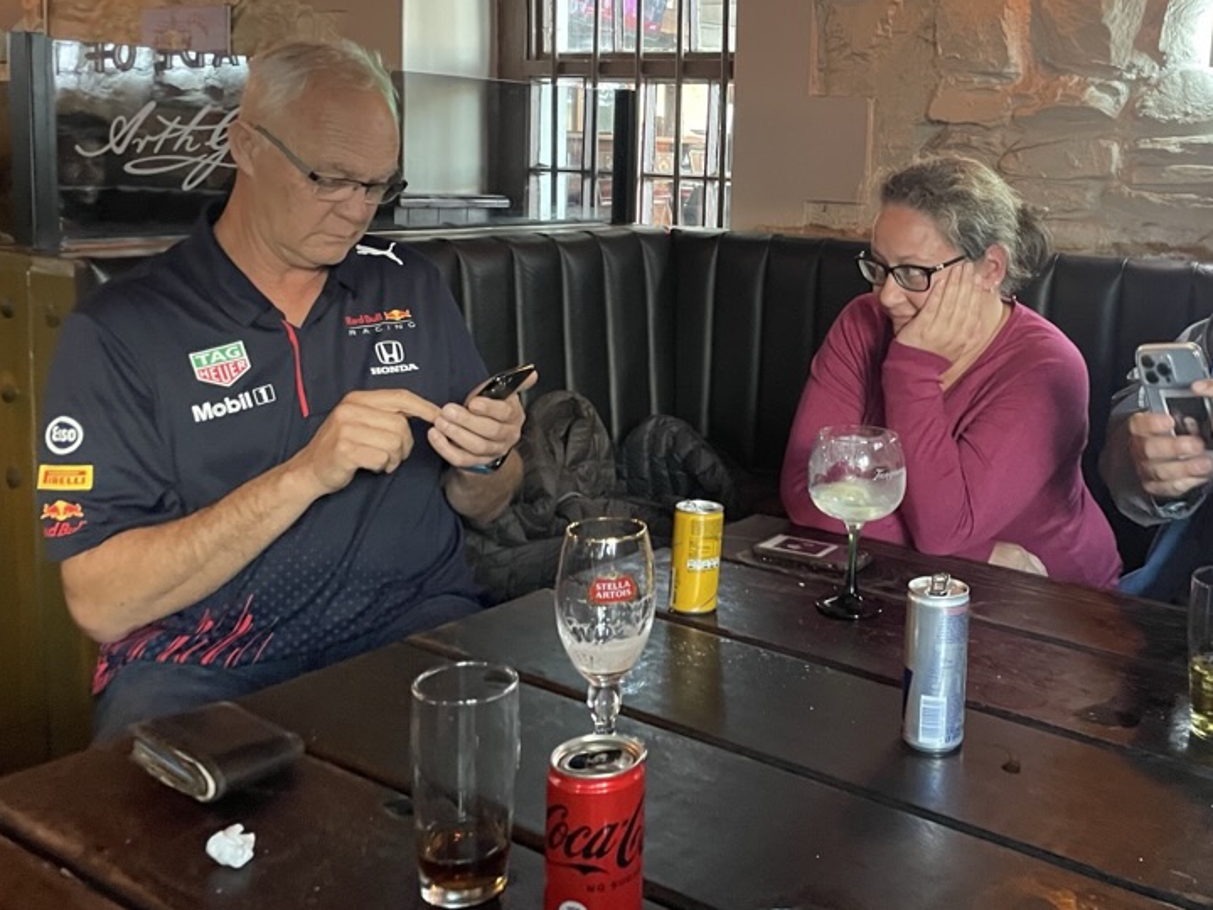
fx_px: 1297
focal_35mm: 37
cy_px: 292
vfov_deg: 38.2
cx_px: 839
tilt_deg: -4.1
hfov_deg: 49.0
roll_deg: -1.1
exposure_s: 1/25
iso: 640
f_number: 1.6
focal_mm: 4.2
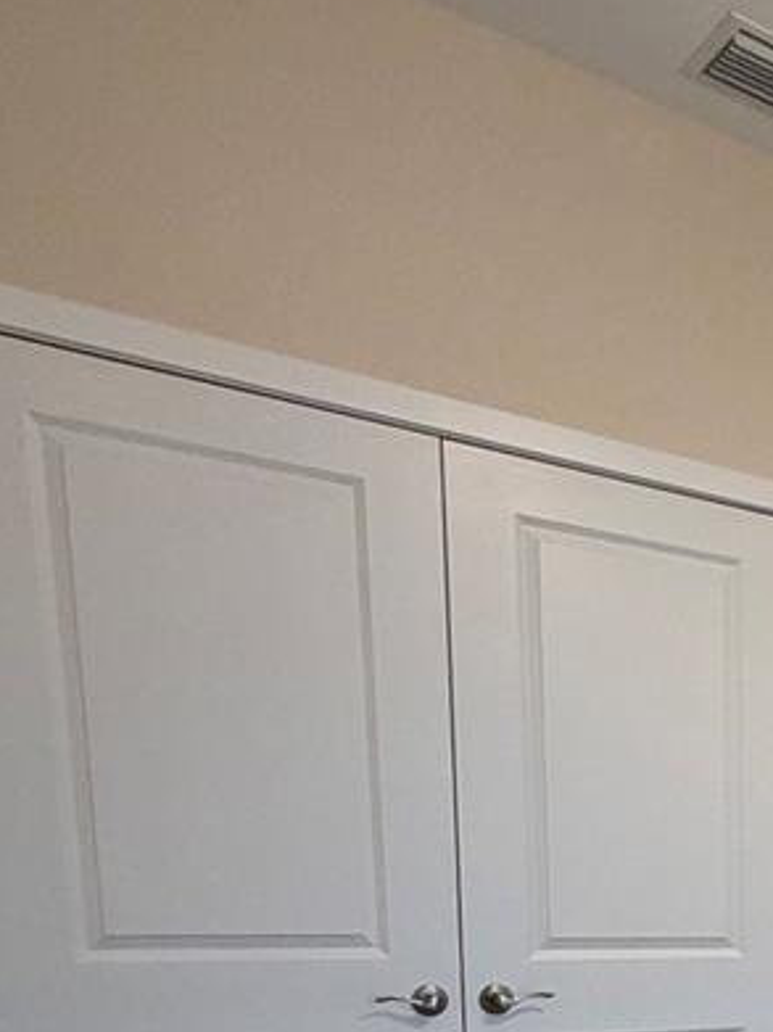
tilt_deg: -8.1
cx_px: 1137
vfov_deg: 38.0
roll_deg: -3.4
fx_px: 1281
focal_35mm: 43
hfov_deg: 25.7
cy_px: 1077
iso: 200
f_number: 2.2
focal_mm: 2.22
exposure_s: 1/60
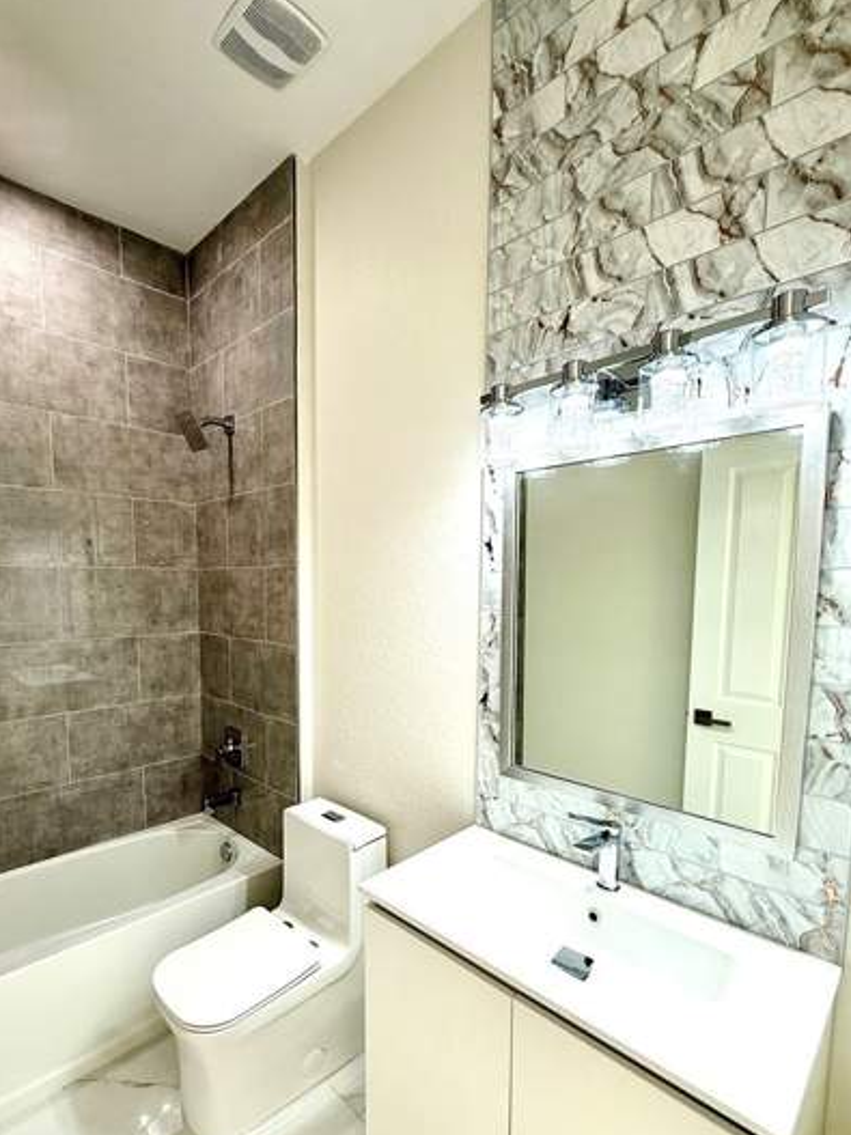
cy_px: 640
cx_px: 373
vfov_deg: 90.6
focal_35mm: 17
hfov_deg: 74.4
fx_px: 557
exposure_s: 1/120
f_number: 2.2
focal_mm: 2.22
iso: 80
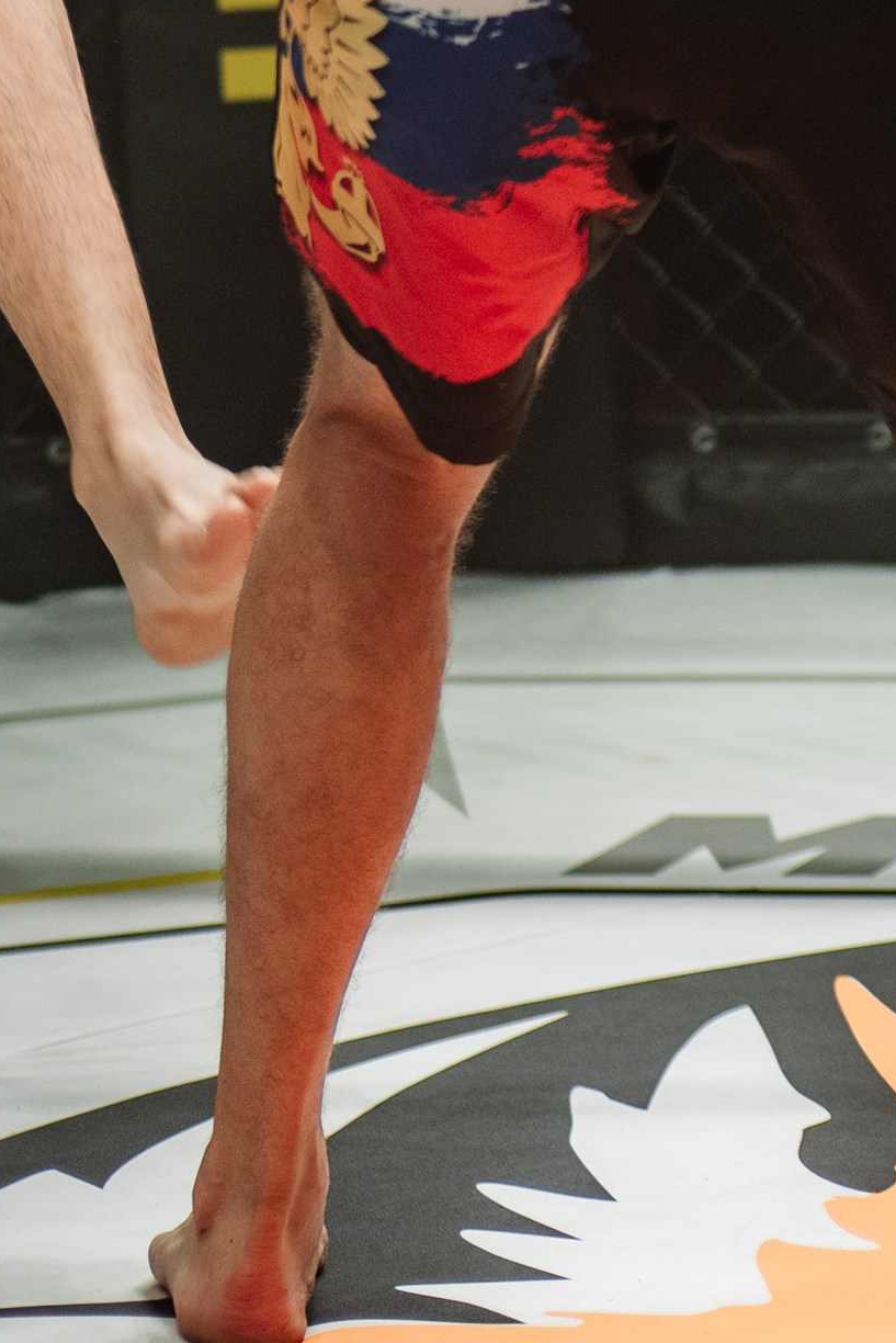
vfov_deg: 8.3
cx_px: 235
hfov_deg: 5.6
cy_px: -371
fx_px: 9176
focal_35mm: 246
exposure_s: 1/640
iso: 640
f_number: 4
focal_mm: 86
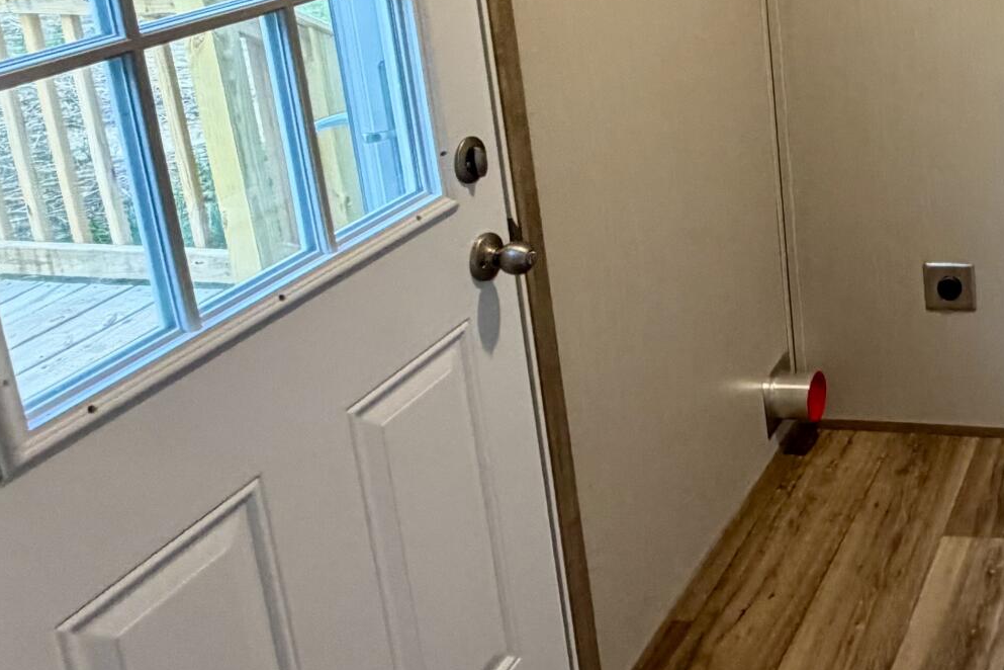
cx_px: 1174
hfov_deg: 35.9
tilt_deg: -13.1
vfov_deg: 28.8
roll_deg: +0.0
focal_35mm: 44
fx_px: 1227
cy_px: 22
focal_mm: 2.22
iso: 250
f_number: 2.2
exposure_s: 1/120
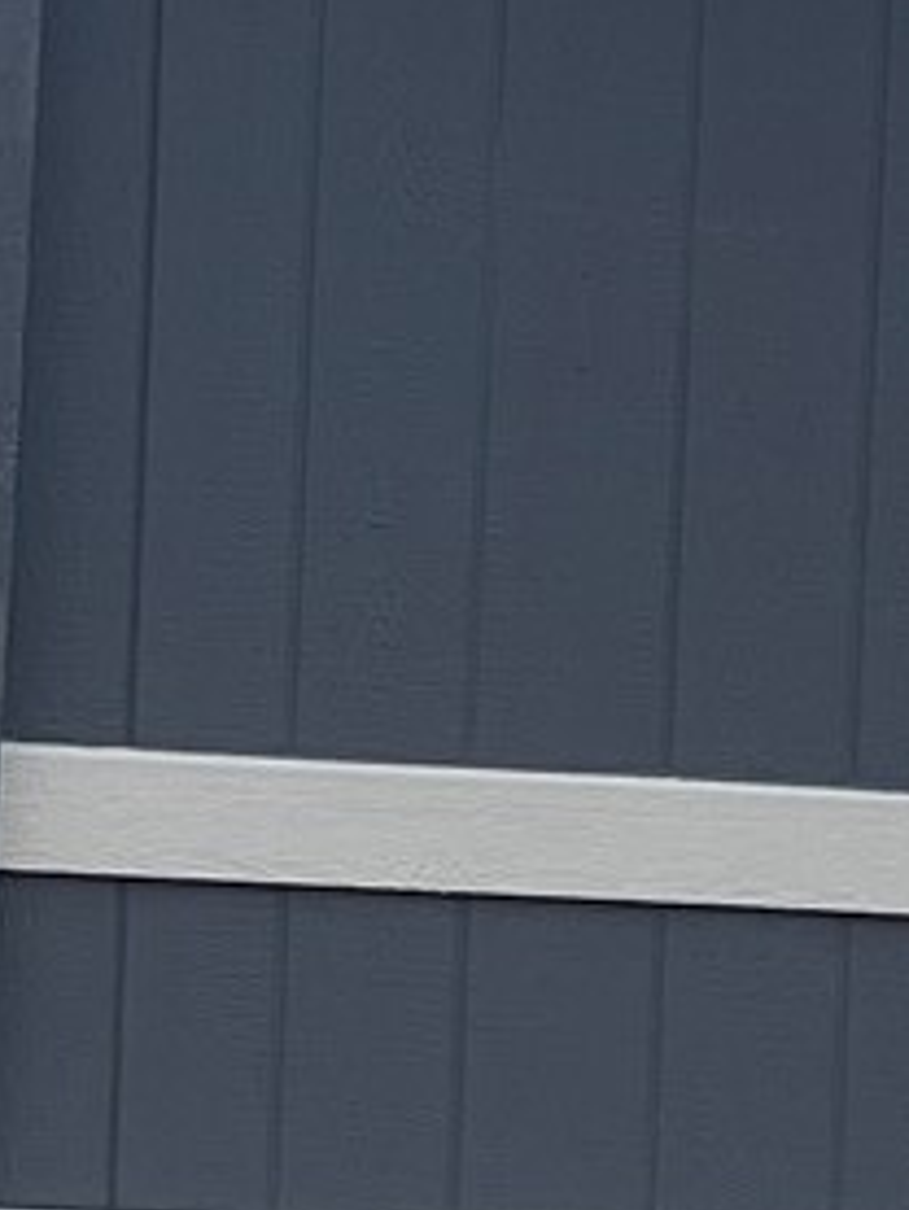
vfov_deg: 10.2
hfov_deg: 7.7
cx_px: 127
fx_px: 6717
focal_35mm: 192
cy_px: 1171
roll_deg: -2.7
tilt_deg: +1.2
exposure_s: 1/5882
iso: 50
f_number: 1.5
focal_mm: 5.7
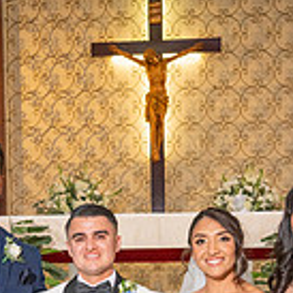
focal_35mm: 105
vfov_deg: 15.8
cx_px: 101
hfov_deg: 16.5
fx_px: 1006
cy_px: 376
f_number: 4
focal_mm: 25
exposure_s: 1/200
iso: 800
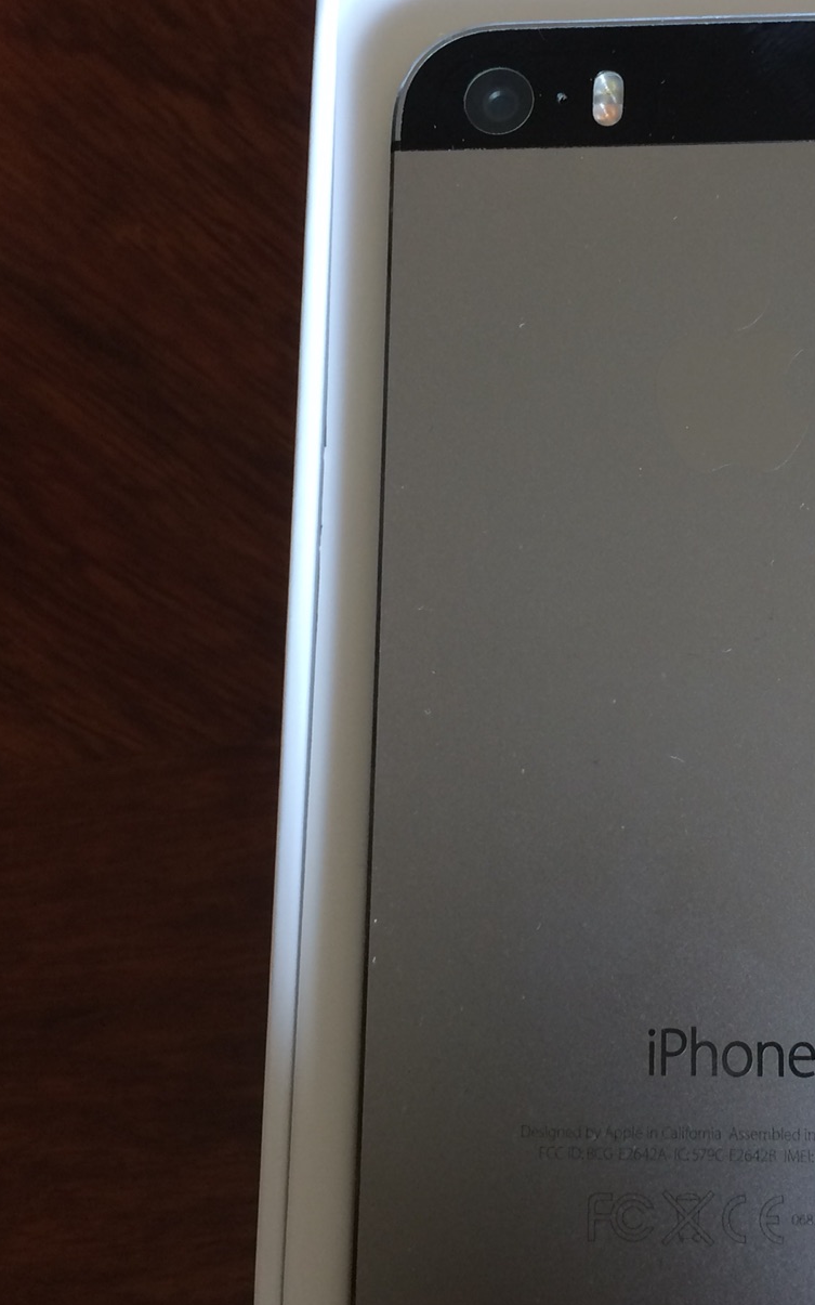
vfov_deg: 41.1
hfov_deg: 25.7
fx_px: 1742
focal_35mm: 49
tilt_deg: -81.4
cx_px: 705
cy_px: 641
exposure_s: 1/33
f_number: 2.2
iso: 100
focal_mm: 4.15
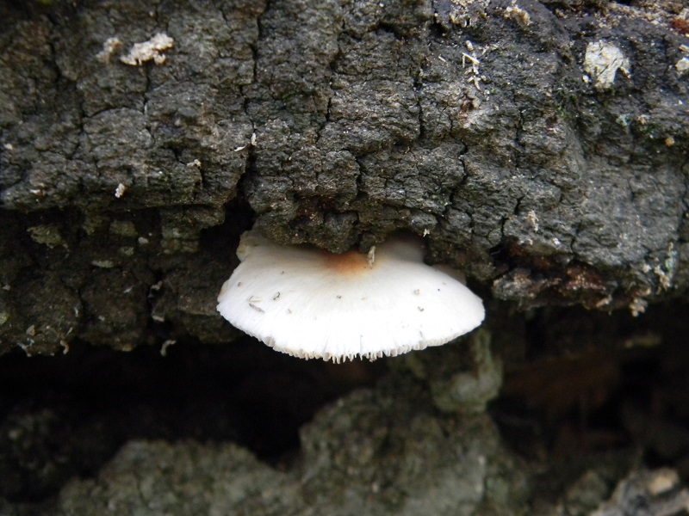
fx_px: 1652
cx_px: 344
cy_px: 258
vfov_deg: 17.8
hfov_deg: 23.6
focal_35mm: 83
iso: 400
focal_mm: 15.1
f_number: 4.5
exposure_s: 1/7.3
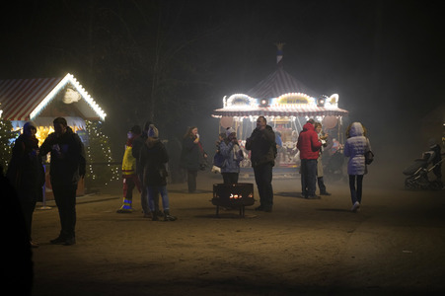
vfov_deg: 18.2
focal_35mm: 75
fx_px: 926
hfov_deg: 27.0
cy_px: 148
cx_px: 222
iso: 1250
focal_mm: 75
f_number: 2.8
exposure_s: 1/60
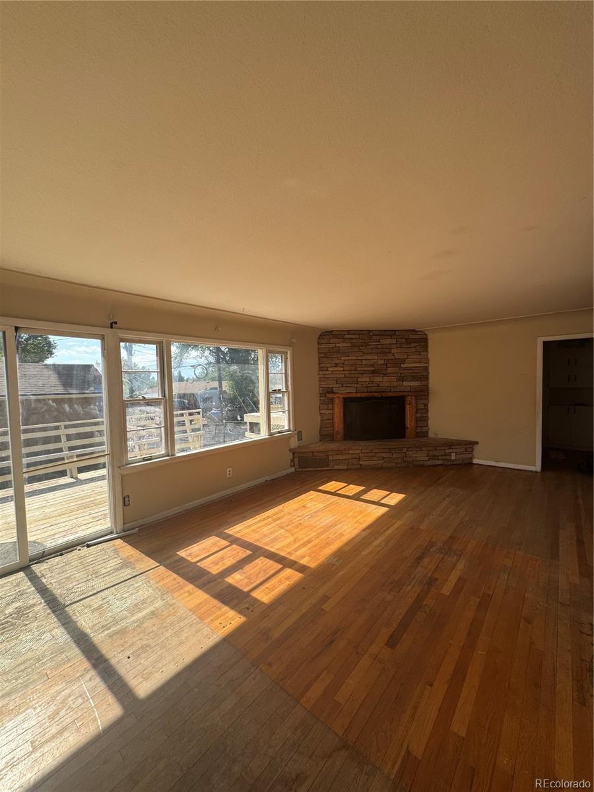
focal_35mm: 14
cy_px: 396
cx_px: 297
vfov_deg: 102.1
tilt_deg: -1.9
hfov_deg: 85.7
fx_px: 320
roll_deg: +1.7
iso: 40
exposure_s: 1/482
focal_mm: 2.22
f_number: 2.2
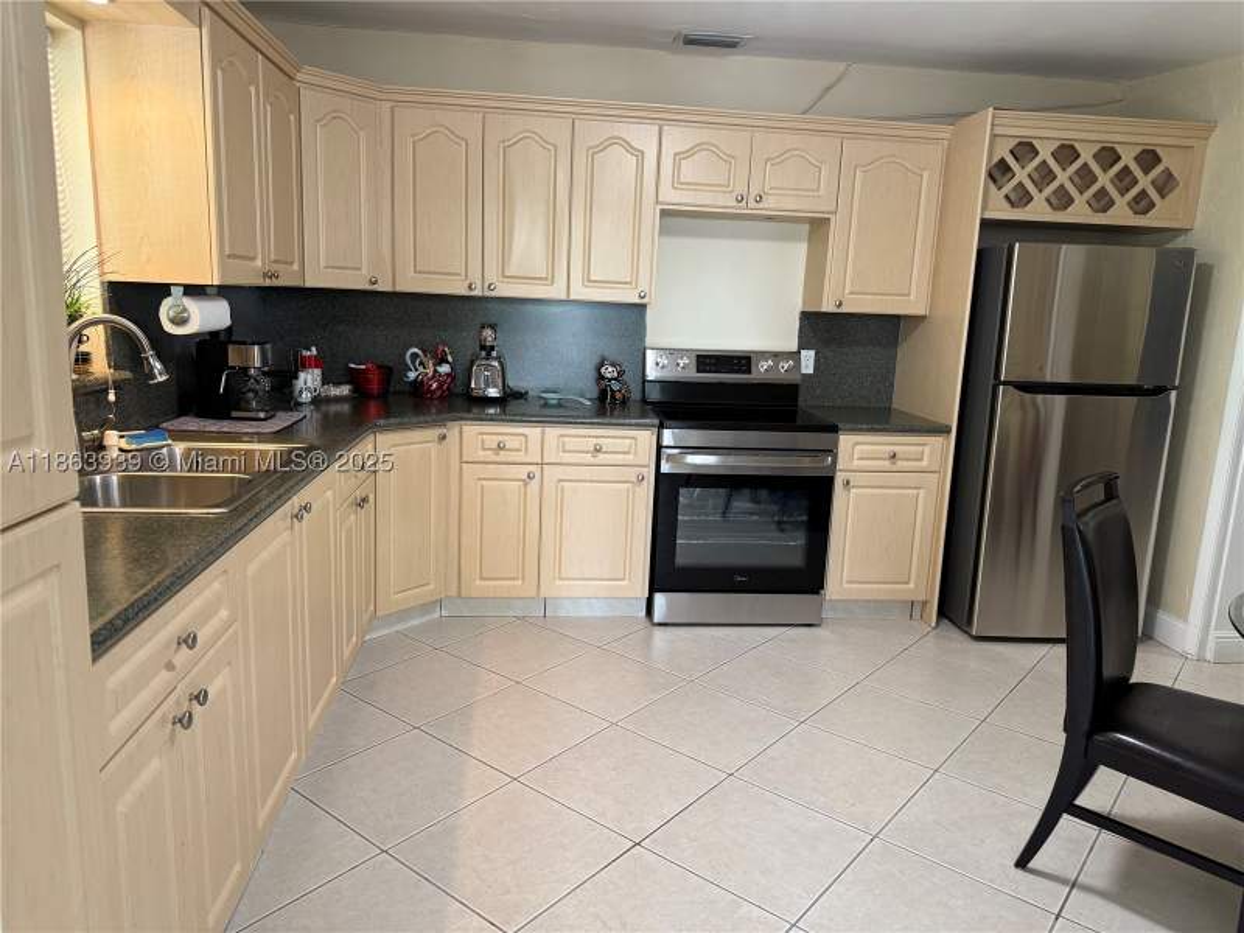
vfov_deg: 56.8
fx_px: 862
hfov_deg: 71.6
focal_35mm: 24
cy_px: 466
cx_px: 622
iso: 200
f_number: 1.78
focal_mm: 6.76
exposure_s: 1/60
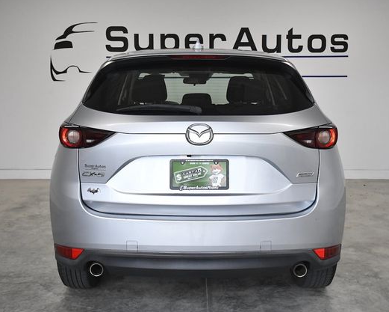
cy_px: 157
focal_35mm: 45
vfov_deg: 33.4
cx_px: 201
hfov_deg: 41.1
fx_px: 518
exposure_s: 1/2000
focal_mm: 26
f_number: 4.5
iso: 2500
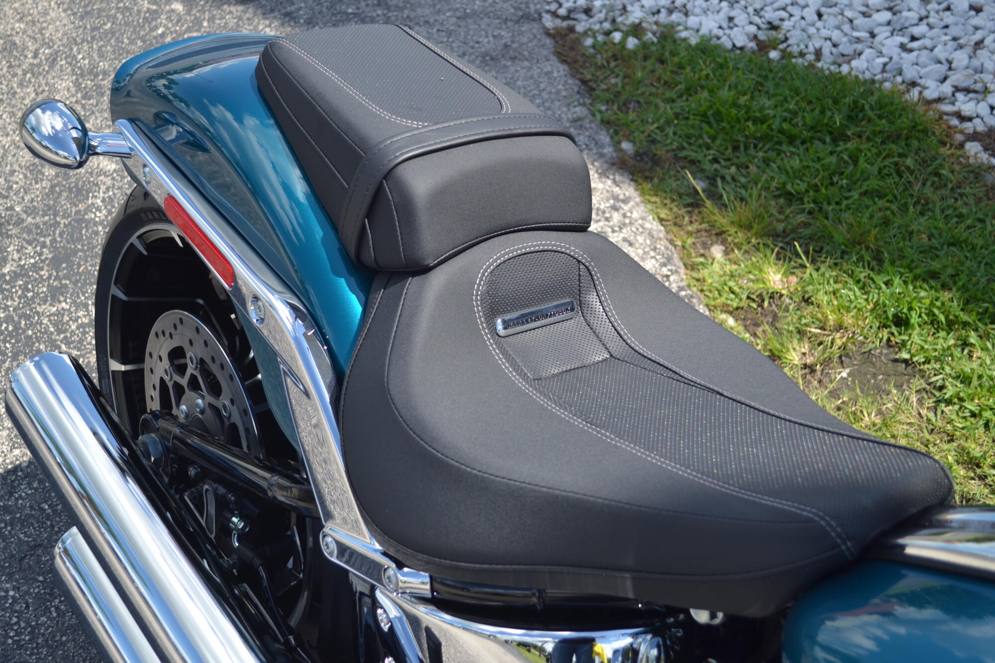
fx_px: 1244
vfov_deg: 29.9
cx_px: 498
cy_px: 332
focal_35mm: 45
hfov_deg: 43.6
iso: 100
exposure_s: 1/320
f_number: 4.5
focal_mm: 30
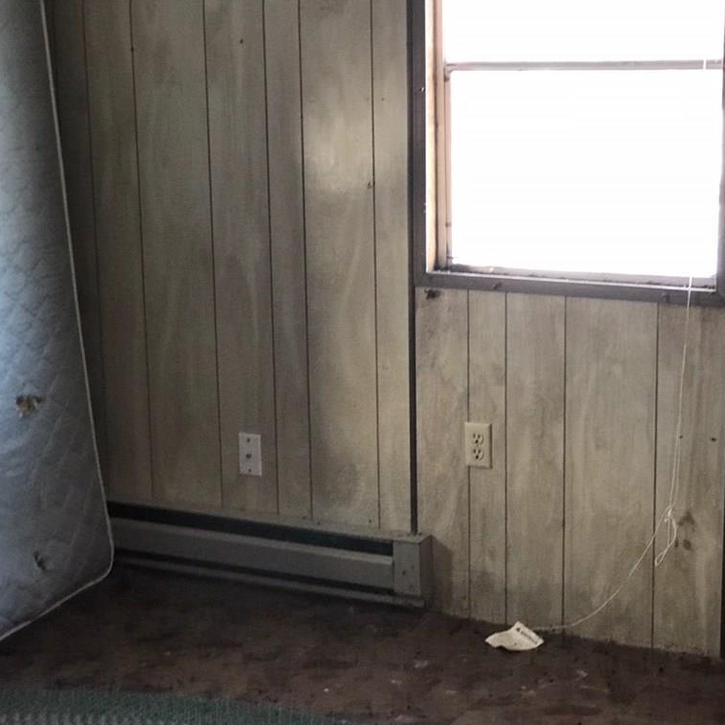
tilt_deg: -8.1
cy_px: 363
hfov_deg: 25.3
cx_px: 437
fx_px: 1611
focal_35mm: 68
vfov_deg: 25.4
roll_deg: -0.3
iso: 320
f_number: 2.8
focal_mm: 6.6
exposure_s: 1/90
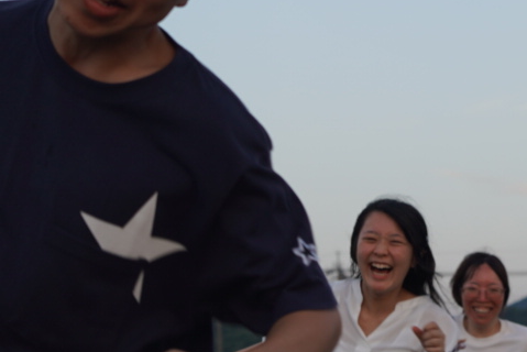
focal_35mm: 135
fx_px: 1977
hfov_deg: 15.0
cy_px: 122
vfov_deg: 10.2
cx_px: 458
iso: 160
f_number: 4
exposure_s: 1/160
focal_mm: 40
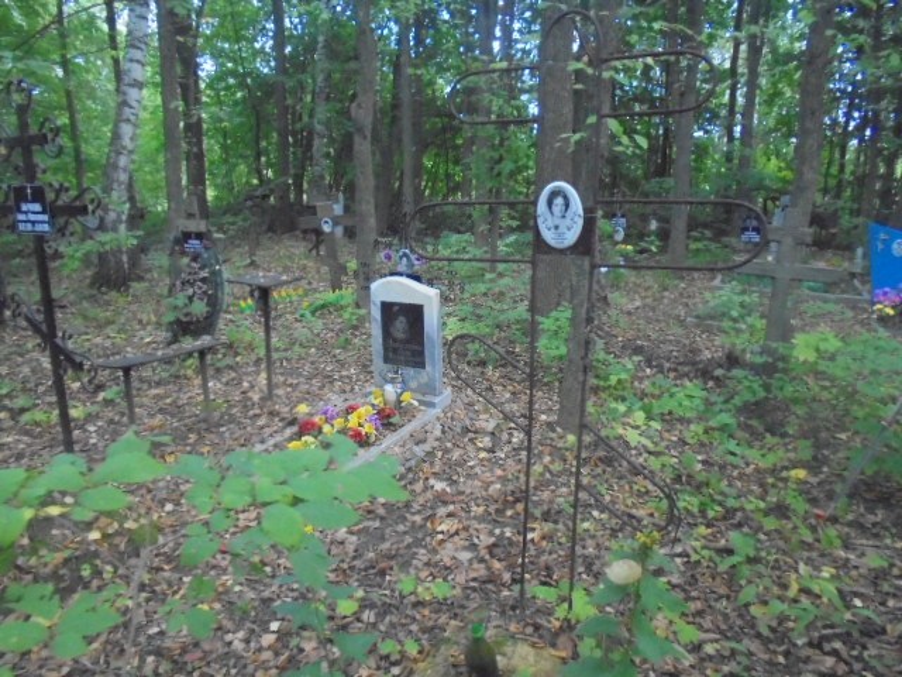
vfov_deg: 53.1
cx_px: 451
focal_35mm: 26
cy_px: 338
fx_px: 677
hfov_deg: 67.3
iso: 800
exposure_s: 1/100
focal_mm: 4.6
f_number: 3.5
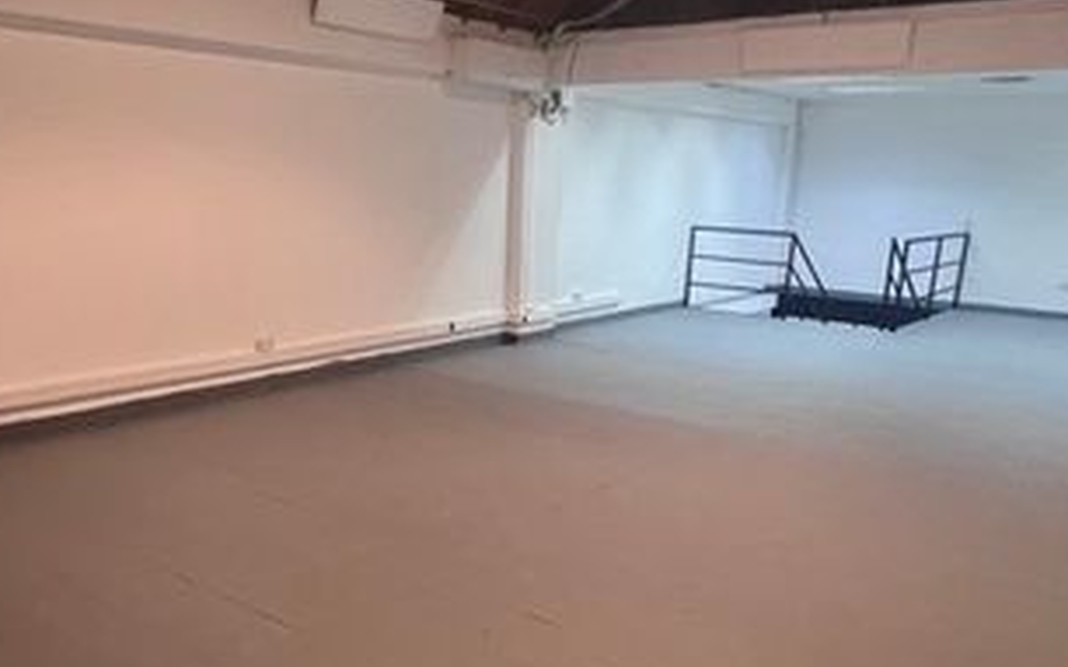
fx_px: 873
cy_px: 468
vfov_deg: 41.0
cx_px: 497
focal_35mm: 30
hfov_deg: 62.8
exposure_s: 1/60
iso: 250
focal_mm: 1.57
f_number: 1.8
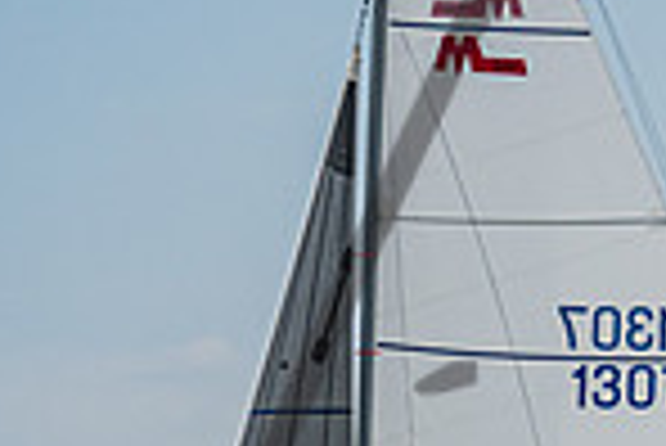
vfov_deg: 2.7
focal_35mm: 506
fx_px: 9370
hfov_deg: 4.1
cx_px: 929
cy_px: 746
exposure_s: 1/4000
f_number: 6.7
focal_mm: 105
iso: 500
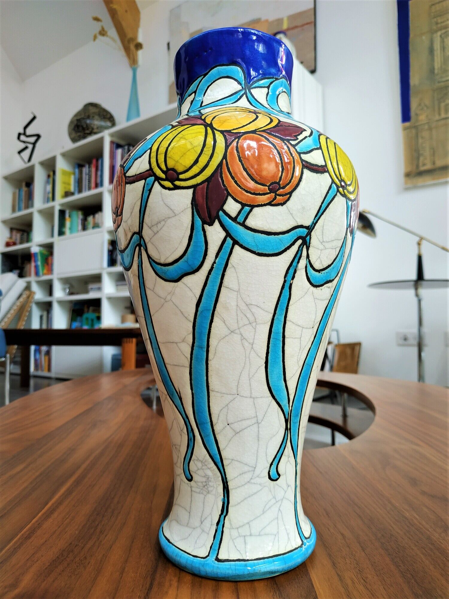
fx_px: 415
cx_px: 224
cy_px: 300
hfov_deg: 56.8
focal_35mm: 24
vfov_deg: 71.6
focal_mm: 3.94
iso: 100
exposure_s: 1/50
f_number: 1.9
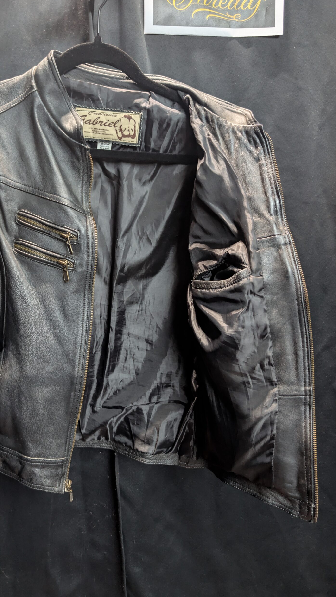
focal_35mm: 27
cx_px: 120
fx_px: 428
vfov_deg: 69.9
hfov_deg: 42.5
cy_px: 297
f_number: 1.68
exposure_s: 1/24
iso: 257
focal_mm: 6.9
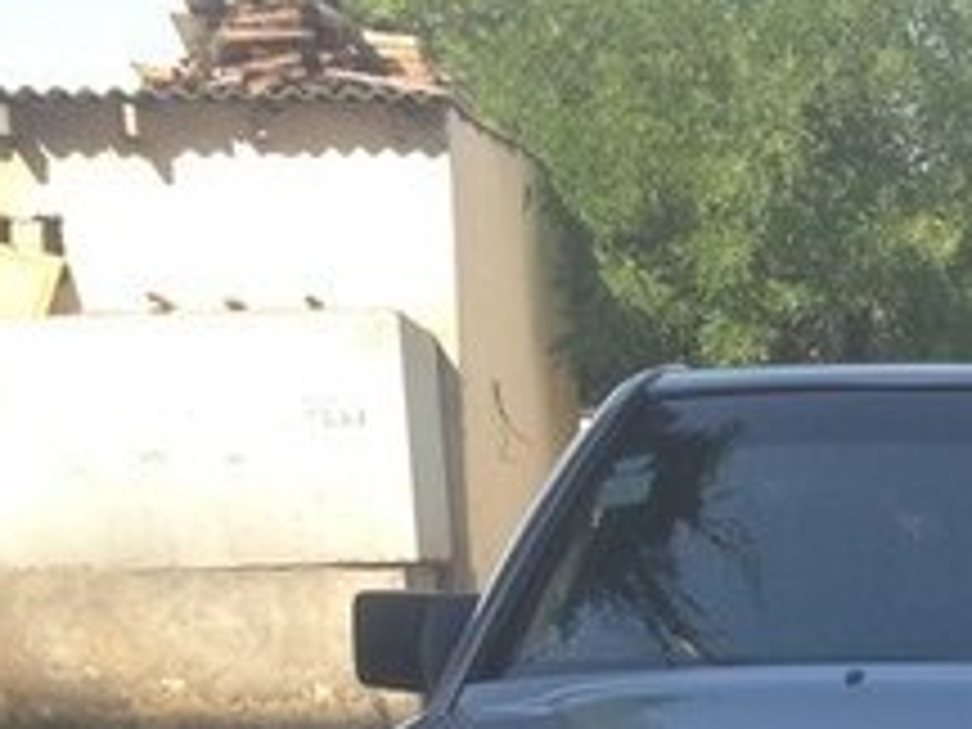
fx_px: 2836
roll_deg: -2.9
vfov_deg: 13.8
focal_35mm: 101
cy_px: 1091
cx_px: 958
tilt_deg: -11.3
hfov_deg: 18.9
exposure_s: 1/542
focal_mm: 4.12
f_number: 2.4
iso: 50
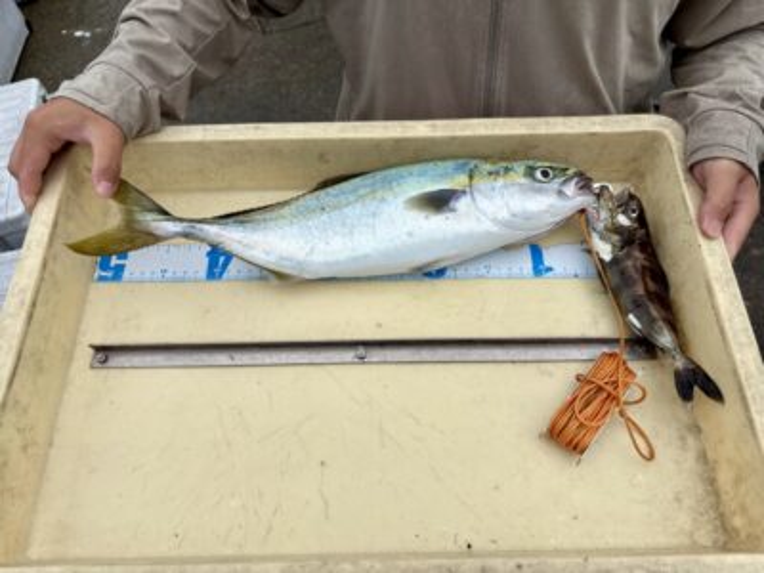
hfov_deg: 67.3
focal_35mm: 26
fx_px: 574
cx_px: 382
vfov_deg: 53.1
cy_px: 286
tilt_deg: -52.4
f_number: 1.6
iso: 50
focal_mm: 5.96
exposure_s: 1/1484
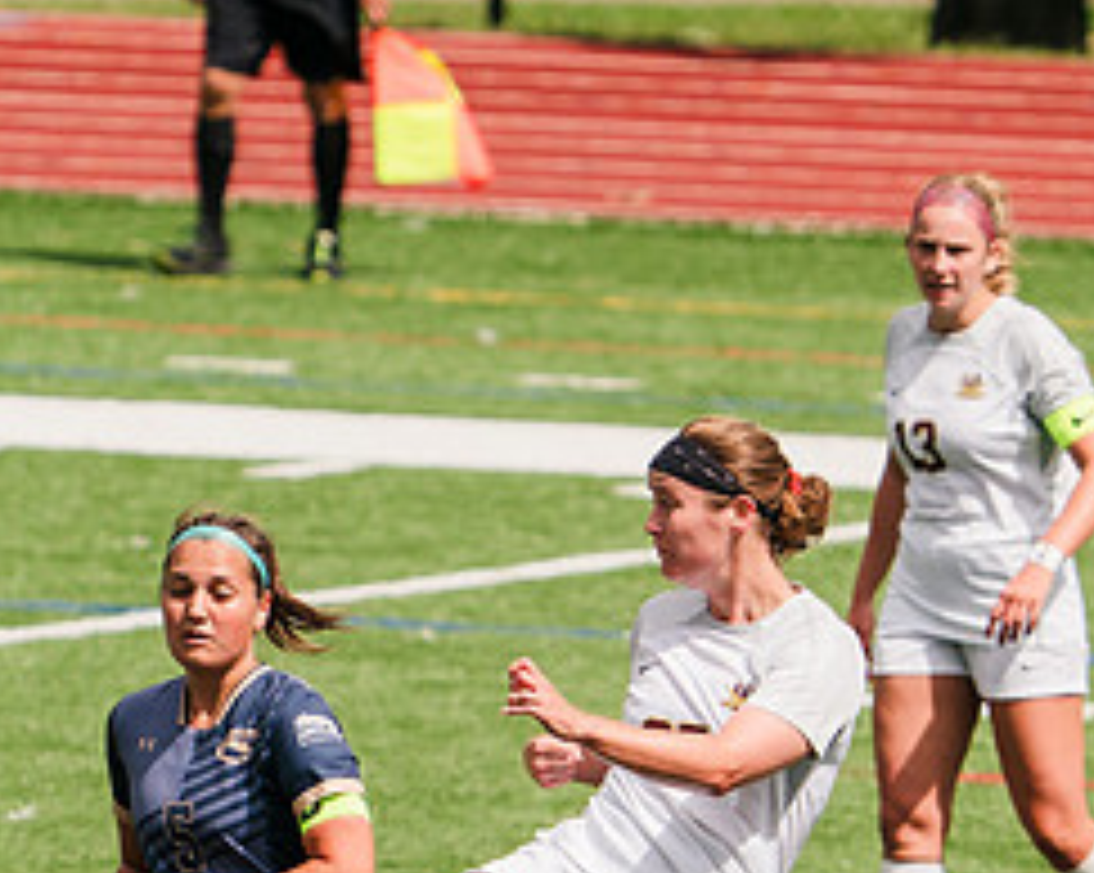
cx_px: 626
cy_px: 866
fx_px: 34035
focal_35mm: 1052
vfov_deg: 1.5
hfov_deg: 1.8
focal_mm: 365
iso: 200
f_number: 6.3
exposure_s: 1/1600
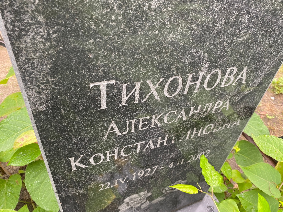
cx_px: 142
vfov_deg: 53.1
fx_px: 213
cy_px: 106
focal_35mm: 26
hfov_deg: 67.3
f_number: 1.8
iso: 64
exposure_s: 1/122
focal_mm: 4.25
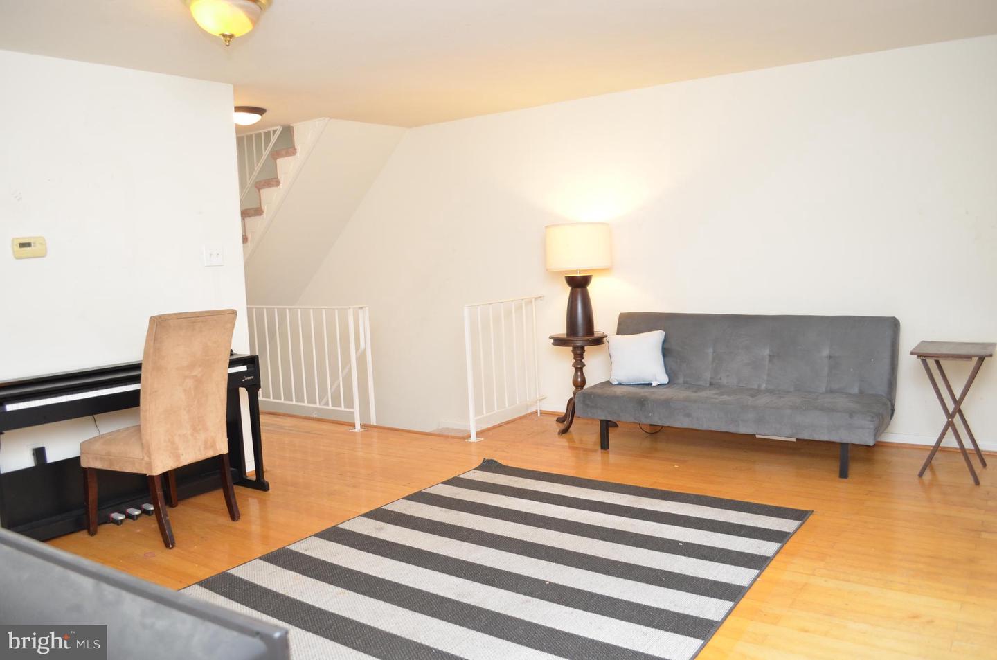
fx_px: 746
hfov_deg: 67.5
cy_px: 330
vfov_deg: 47.7
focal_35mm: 27
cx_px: 498
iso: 720
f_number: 4
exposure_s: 1/60
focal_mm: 18
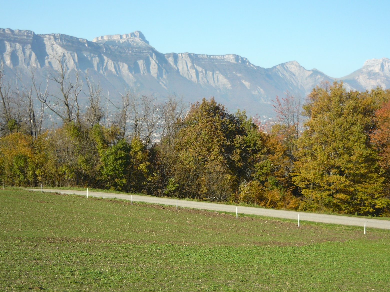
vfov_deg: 29.7
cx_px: 195
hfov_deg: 38.9
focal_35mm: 49
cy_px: 146
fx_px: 552
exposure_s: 1/125
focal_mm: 6.3
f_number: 8
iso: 100
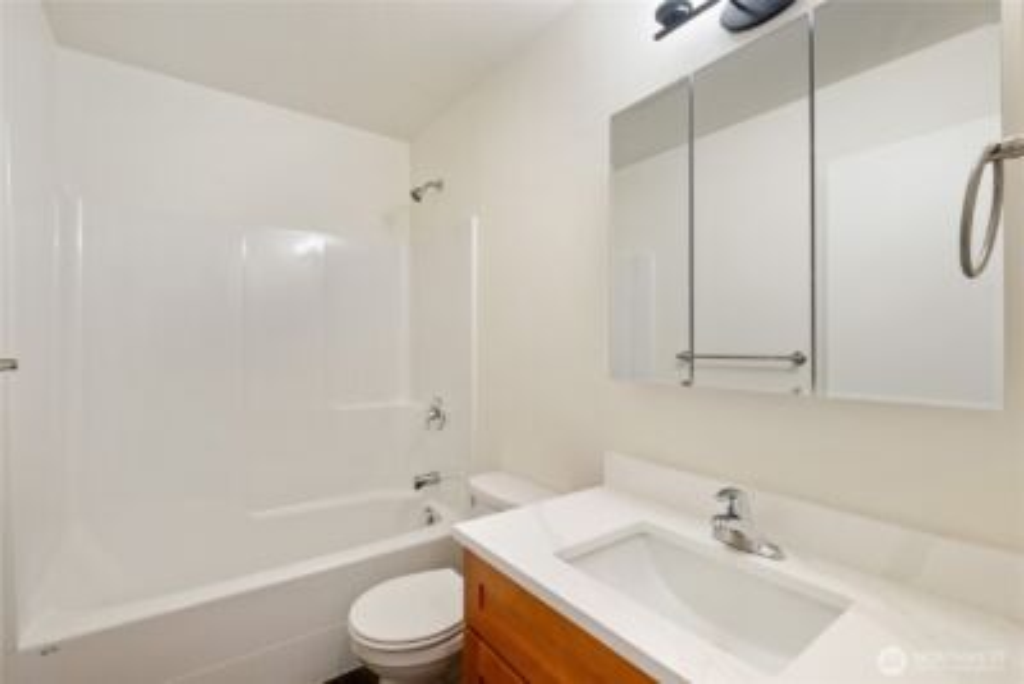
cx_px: 512
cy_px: 342
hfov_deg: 100.4
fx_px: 427
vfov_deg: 77.4
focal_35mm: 15
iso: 400
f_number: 8
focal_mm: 10
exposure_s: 1/6
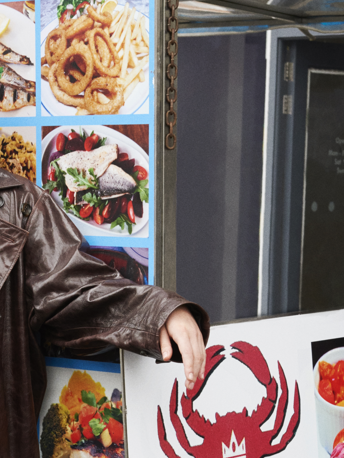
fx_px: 1802
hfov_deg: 10.8
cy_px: 422
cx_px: 5
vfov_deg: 14.3
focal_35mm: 136
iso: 800
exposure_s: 1/320
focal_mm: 48
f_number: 7.1
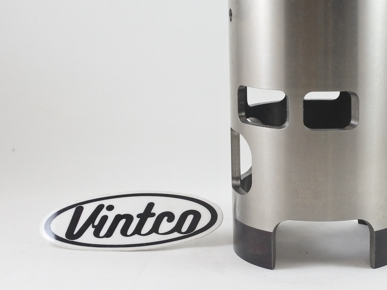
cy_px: 105
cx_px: 254
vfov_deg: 27.9
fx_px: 581
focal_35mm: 52
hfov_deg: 36.5
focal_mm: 13.7
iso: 400
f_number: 4
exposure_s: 1/125
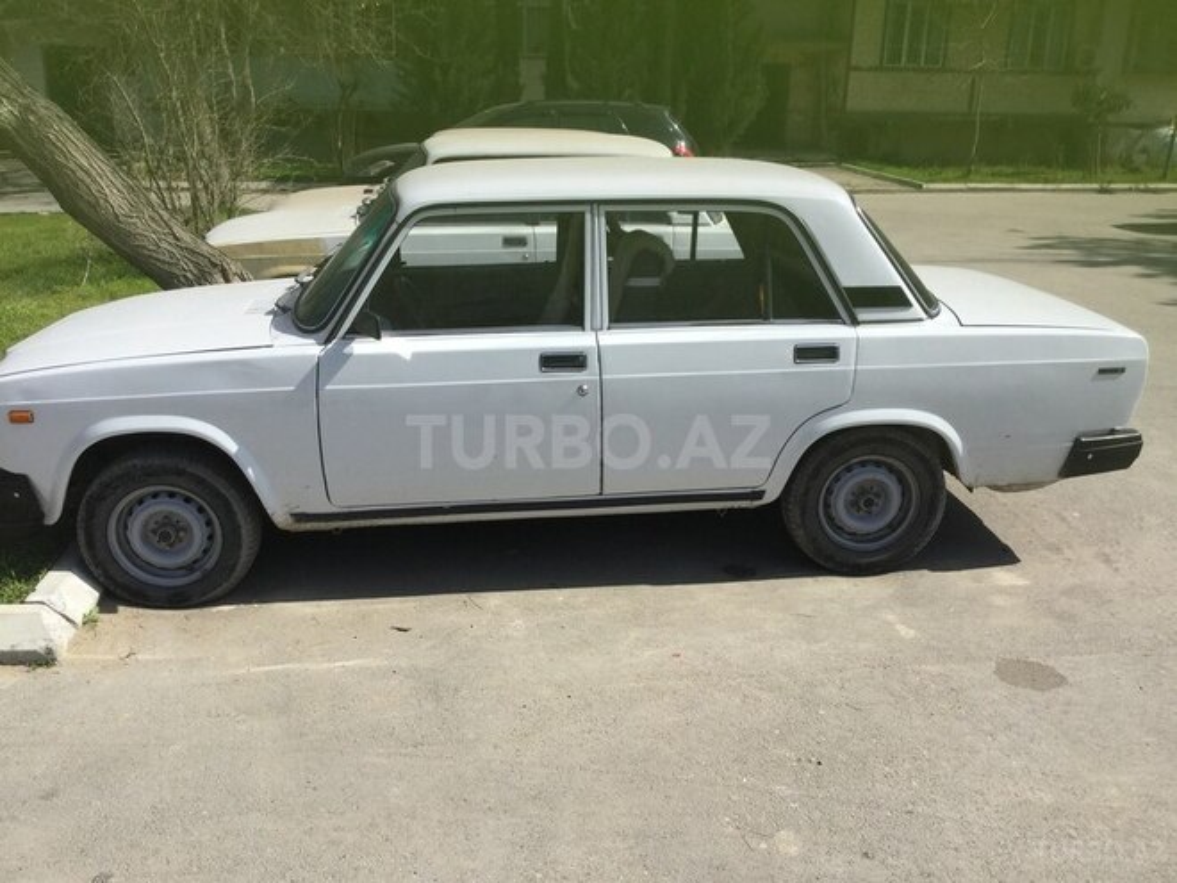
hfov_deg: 58.4
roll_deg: +0.2
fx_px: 1054
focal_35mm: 31
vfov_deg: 45.4
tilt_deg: -18.6
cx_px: 588
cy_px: 442
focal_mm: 3.3
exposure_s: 1/1314
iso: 25
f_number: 2.4
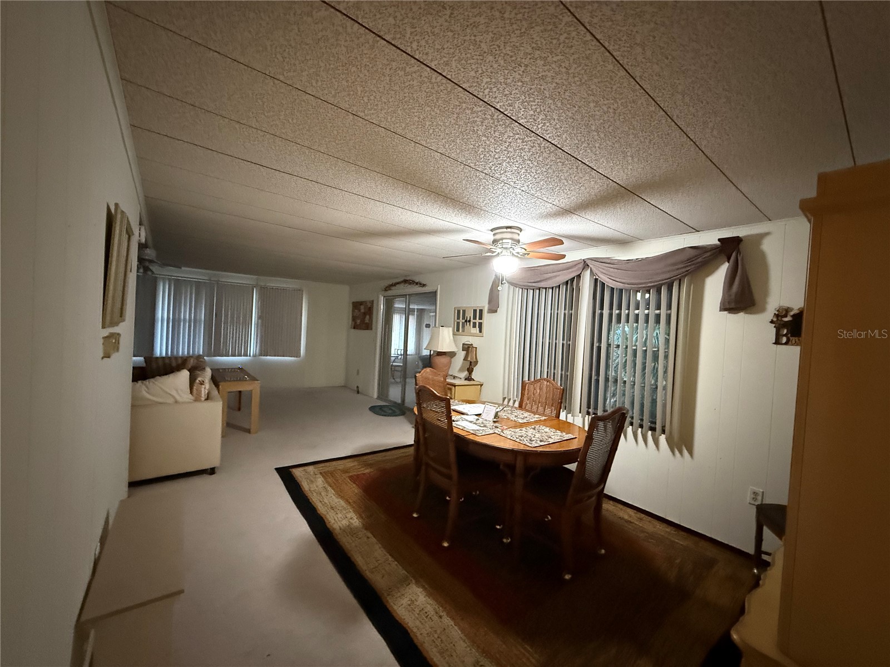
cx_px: 445
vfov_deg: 85.7
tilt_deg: +0.5
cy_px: 334
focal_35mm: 14
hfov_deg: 102.1
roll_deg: -3.7
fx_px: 360
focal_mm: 2.22
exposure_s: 1/40
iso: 1250
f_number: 2.2
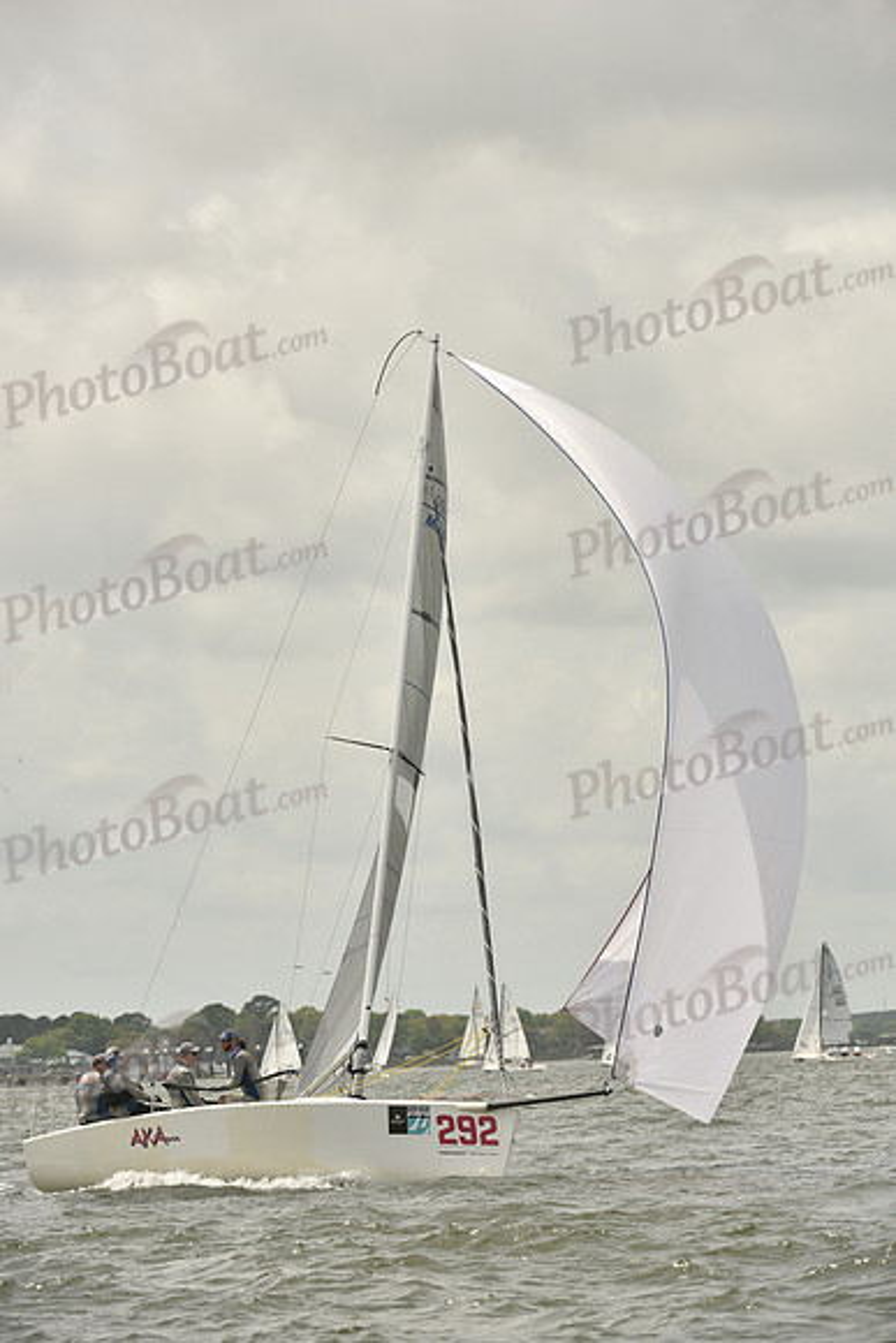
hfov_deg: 6.9
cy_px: 672
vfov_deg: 10.3
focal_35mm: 200
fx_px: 7462
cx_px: 448
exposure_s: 1/1250
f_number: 8
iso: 320
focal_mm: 200
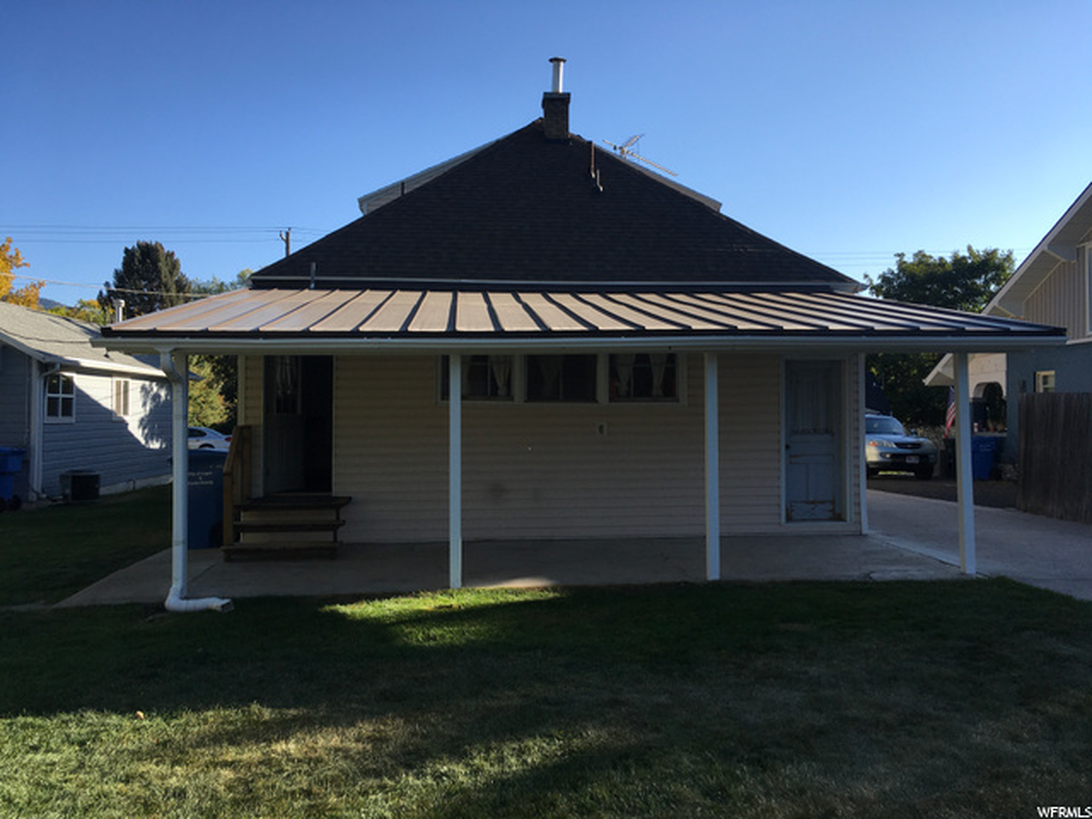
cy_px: 410
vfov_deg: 48.2
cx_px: 546
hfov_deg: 61.7
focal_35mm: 29
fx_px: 915
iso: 25
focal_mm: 4.15
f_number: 2.2
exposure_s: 1/874
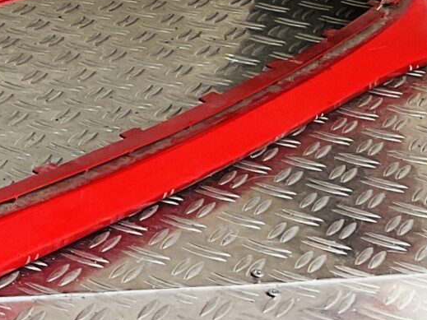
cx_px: -311
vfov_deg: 9.8
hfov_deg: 12.7
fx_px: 1764
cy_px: -276
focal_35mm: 143
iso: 16
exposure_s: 1/264
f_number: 1.8
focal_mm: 3
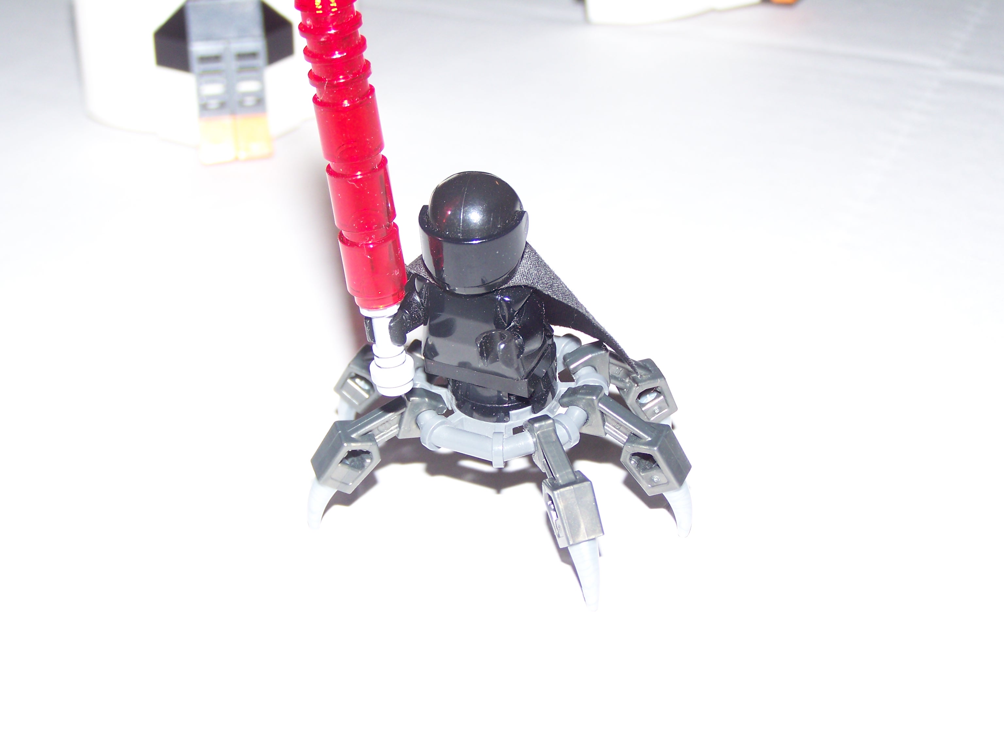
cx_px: 502
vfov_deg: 22.9
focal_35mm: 64
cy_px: 376
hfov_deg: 30.3
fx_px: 1856
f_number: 3.2
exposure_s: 1/80
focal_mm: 10.7
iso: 80
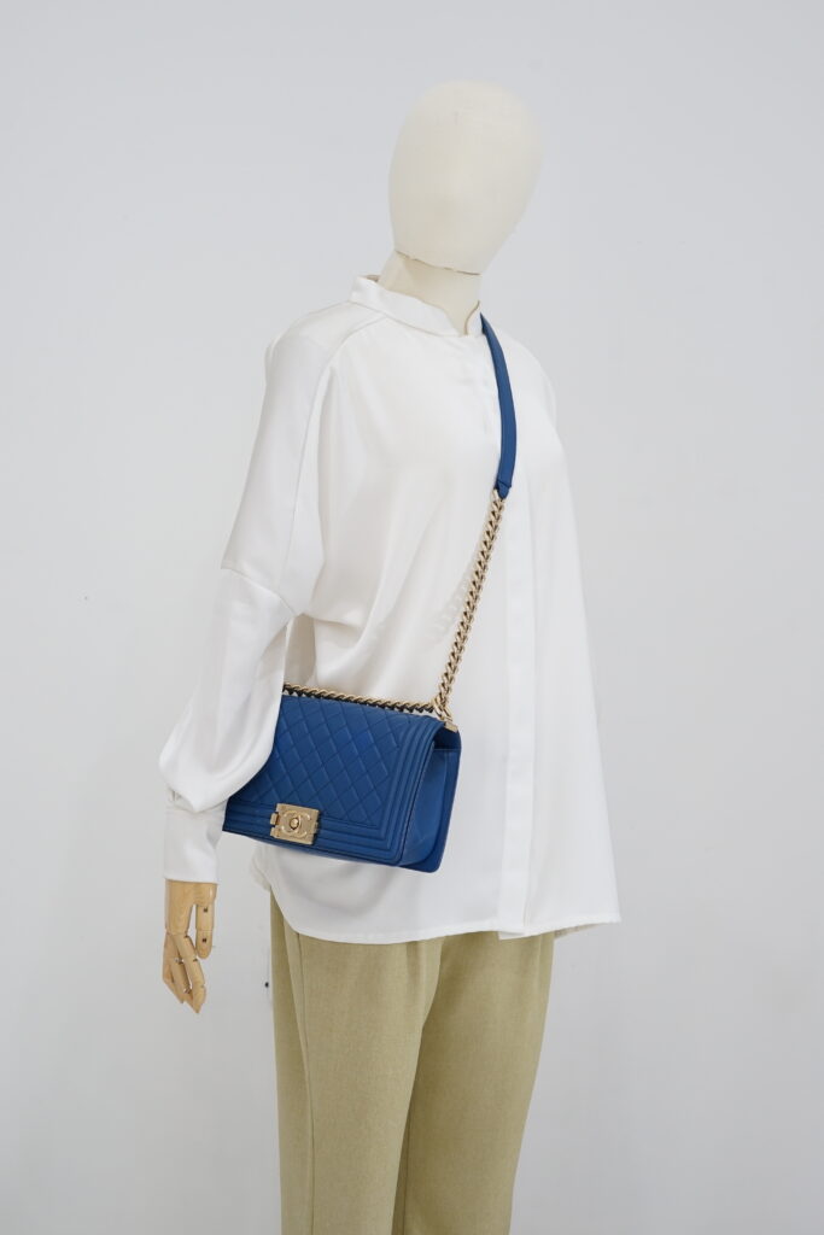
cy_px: 618
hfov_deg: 27.0
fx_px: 1716
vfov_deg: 39.6
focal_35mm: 50
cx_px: 412
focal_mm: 50
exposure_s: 1/13
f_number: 6.3
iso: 640
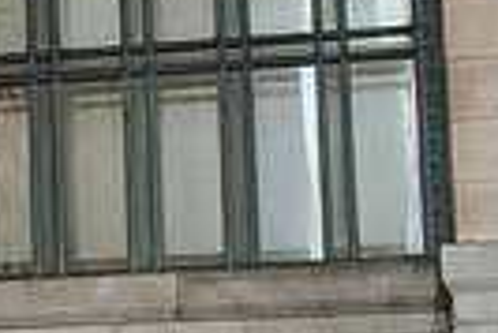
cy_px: 275
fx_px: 2382
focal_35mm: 172
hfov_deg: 11.2
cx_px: -371
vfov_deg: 8.0
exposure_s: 1/125
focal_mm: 35
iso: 280
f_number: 2.8
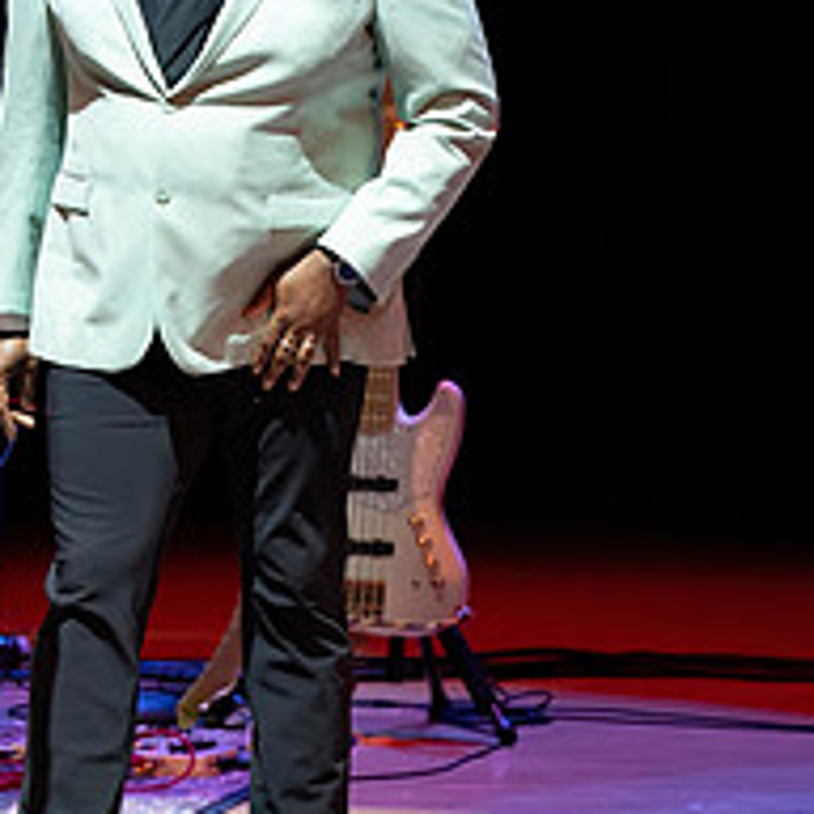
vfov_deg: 2.1
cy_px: 273
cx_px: -301
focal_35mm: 848
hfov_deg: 2.1
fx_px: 22560
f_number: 7.1
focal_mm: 330
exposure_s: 1/250
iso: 6400
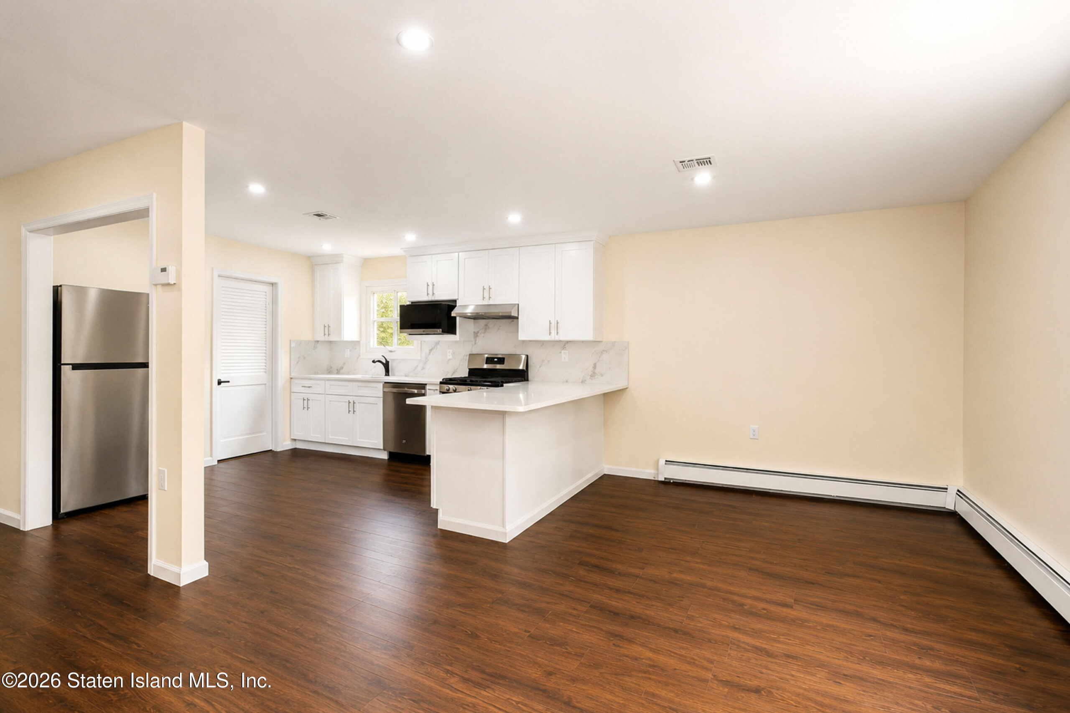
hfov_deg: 100.4
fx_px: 446
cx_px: 535
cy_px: 356
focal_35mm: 15
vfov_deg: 77.3
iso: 1250
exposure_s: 1/60
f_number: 8
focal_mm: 10
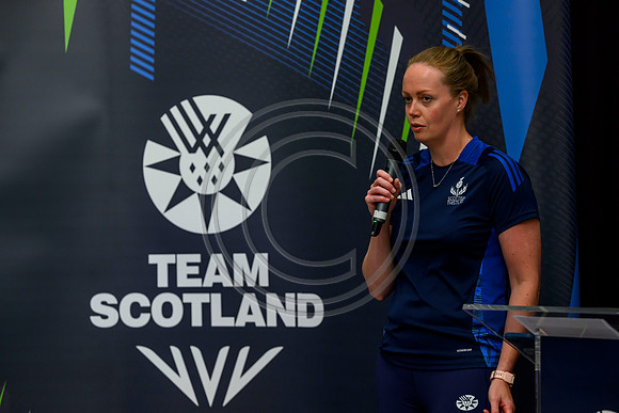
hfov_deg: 22.4
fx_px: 1565
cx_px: 310
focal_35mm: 91
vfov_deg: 15.0
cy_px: 206
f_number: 3.5
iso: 4000
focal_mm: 91
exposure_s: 1/400
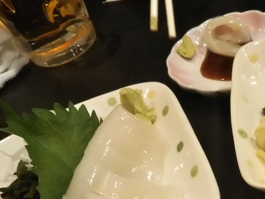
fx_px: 459
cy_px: 186
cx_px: 258
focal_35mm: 60
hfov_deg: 30.2
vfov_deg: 23.6
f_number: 2.2
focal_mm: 4
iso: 100
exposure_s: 1/30
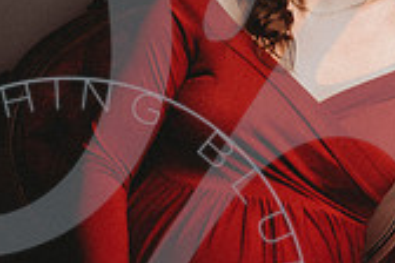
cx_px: 245
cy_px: 145
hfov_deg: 11.9
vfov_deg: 8.0
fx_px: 1887
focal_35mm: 172
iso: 200
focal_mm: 45
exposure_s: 1/125
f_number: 2.8
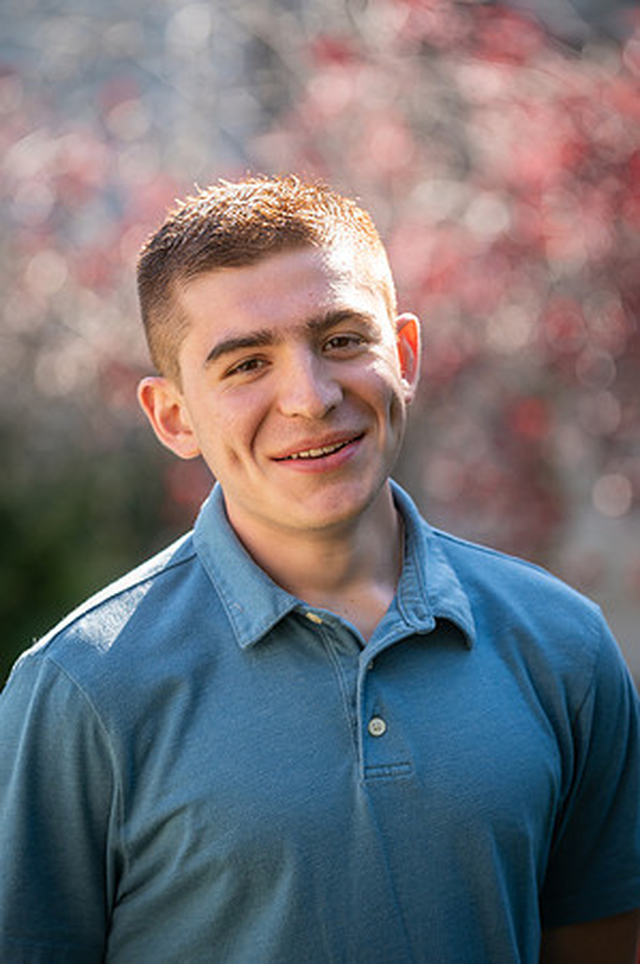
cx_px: 320
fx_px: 5078
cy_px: 482
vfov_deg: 10.8
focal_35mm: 190
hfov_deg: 7.2
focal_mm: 190
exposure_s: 1/320
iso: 250
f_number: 4
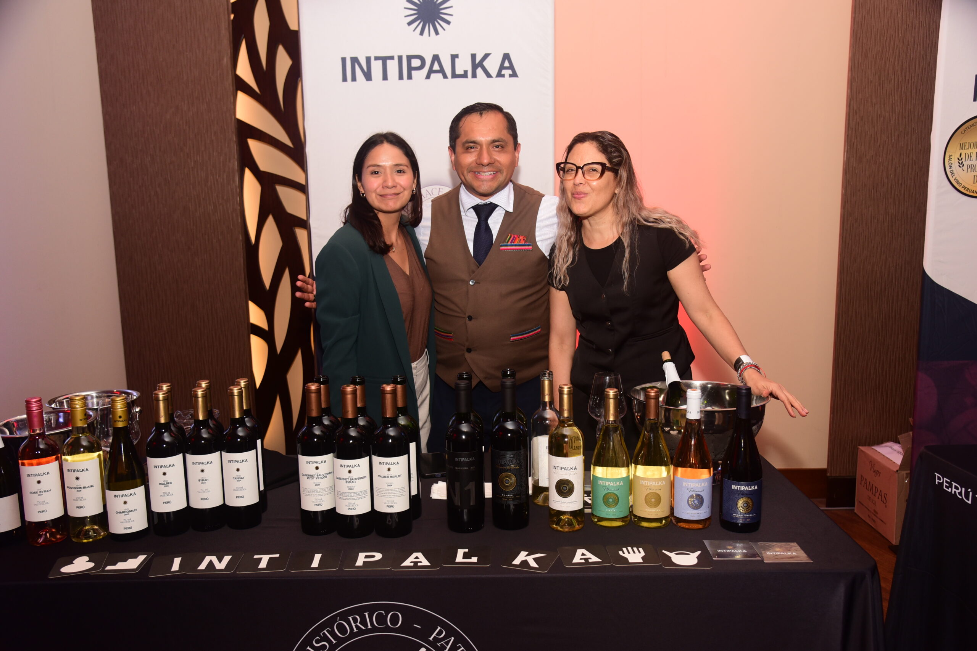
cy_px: 326
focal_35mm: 30
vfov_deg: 43.6
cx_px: 488
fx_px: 814
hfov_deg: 61.9
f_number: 5.6
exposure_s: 1/125
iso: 800
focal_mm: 30
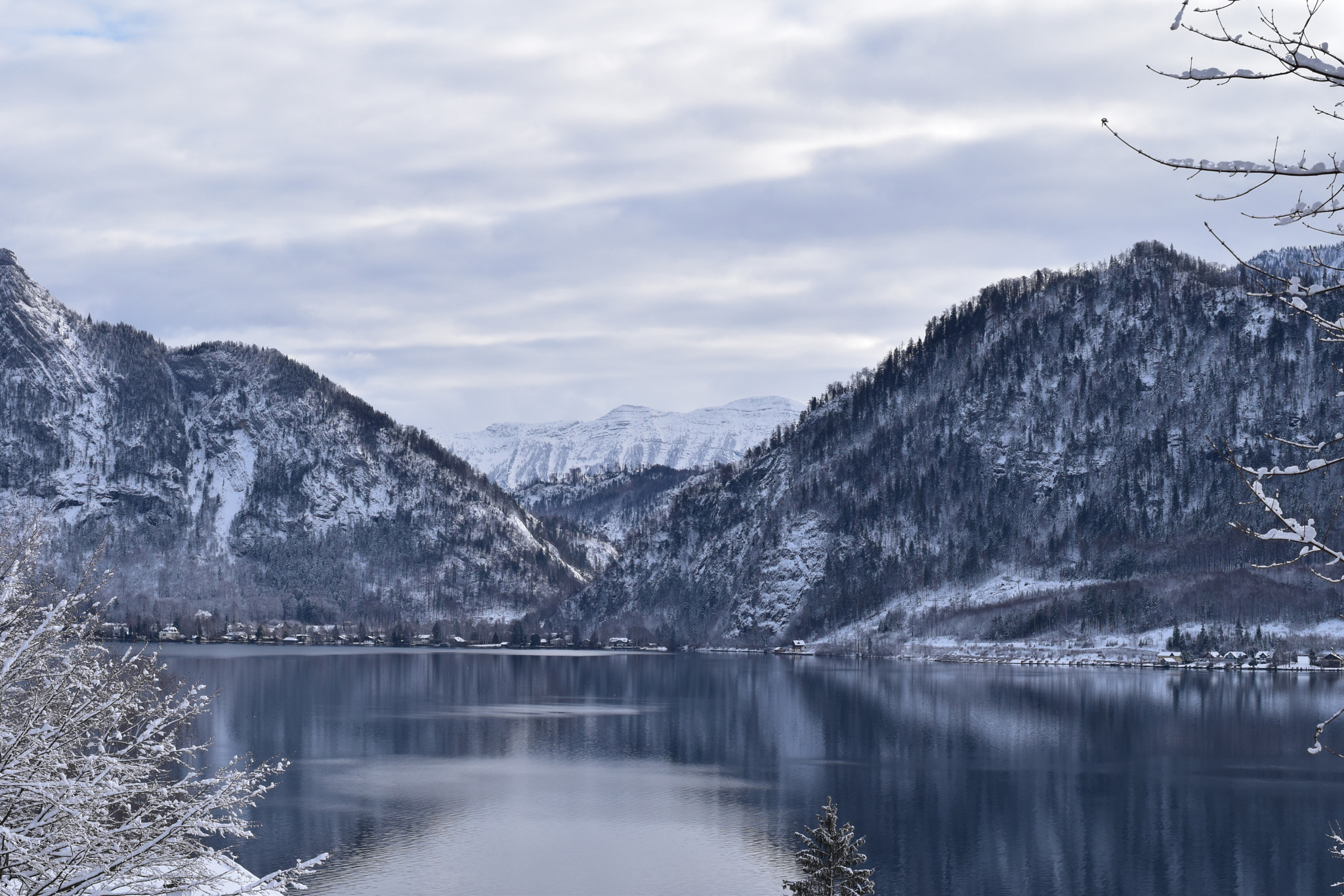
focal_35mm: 75
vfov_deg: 18.2
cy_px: 448
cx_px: 672
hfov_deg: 27.0
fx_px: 2800
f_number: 11
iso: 400
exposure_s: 1/400
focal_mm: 50
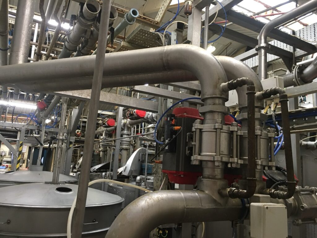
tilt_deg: +11.4
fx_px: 266
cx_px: 158
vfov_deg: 48.2
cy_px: 119
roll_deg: -4.3
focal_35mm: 29
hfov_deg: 61.7
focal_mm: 4.15
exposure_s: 1/17
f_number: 2.2
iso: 64
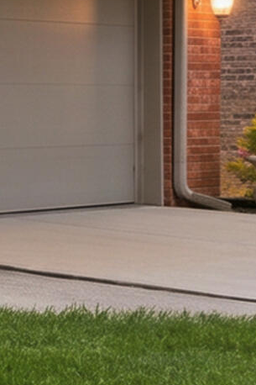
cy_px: 95
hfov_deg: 7.2
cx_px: -870
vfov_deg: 17.3
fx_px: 1260
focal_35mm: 118
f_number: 9
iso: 160
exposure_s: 1/100
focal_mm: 12
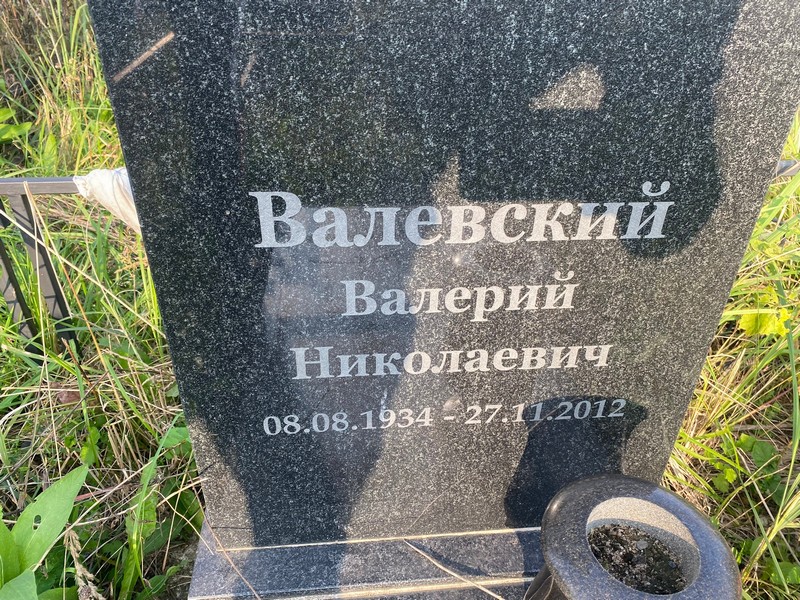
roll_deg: +0.8
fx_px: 601
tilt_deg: -34.6
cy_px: 300
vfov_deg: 53.1
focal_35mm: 26
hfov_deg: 67.3
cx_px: 400
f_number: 1.8
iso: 32
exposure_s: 1/238
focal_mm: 4.25
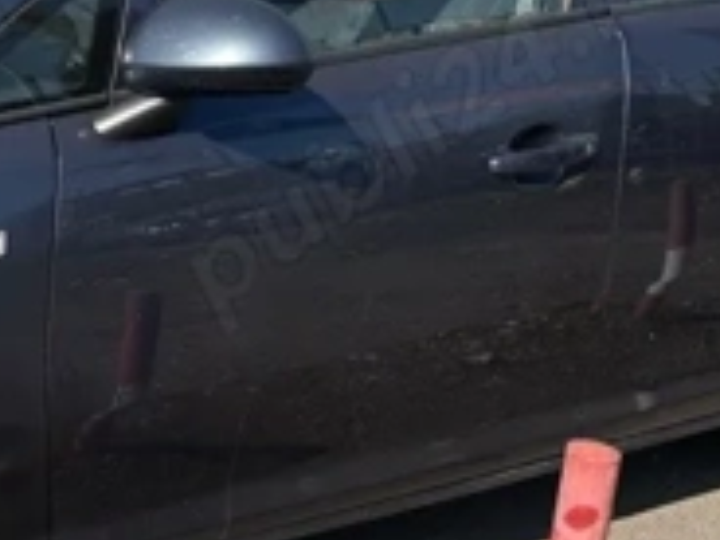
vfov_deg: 17.3
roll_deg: -2.5
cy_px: 137
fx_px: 1768
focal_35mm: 85
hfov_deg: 22.1
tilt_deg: -12.0
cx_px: -16
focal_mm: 5.96
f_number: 1.6
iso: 64
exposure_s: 1/3623
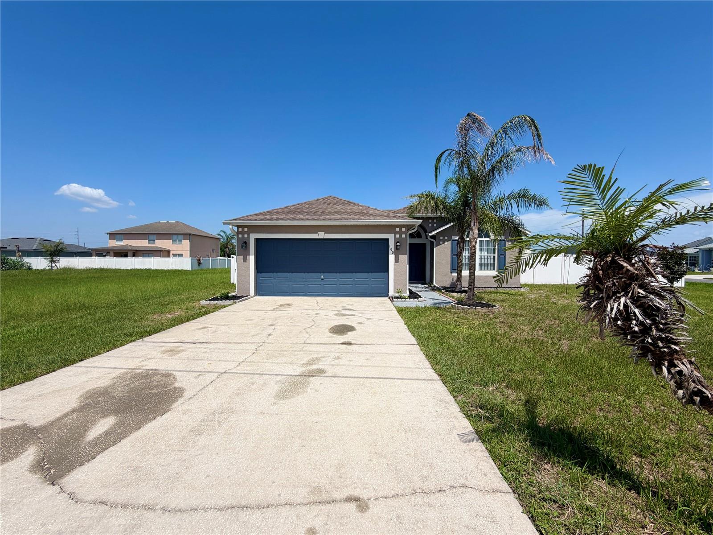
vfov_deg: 85.7
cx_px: 356
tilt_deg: -0.5
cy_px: 268
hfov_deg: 102.1
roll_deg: -0.2
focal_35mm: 14
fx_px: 288
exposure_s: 1/1431
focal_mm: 2.22
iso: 20
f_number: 2.2
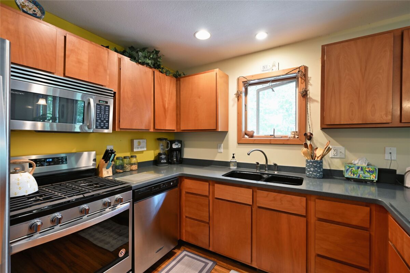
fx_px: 182
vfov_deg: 73.7
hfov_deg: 96.7
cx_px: 205
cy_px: 136
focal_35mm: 16
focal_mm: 16
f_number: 5.6
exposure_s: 1/8
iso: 400
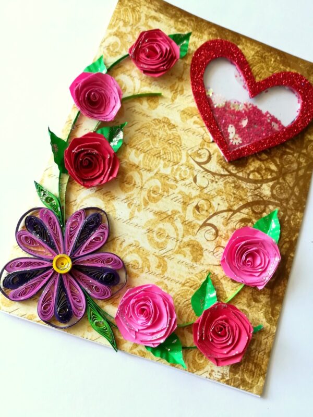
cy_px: 208
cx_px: 156
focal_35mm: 26
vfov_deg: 67.3
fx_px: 313
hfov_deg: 53.1
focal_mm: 3.83
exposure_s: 1/40
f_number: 2.2
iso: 80
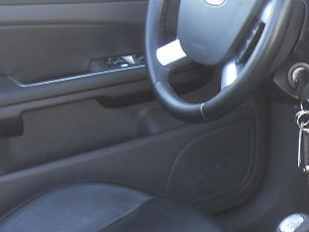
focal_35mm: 121
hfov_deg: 15.3
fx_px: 1079
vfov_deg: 12.1
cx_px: 427
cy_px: 242
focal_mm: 6.3
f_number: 2.8
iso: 80
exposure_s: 1/20
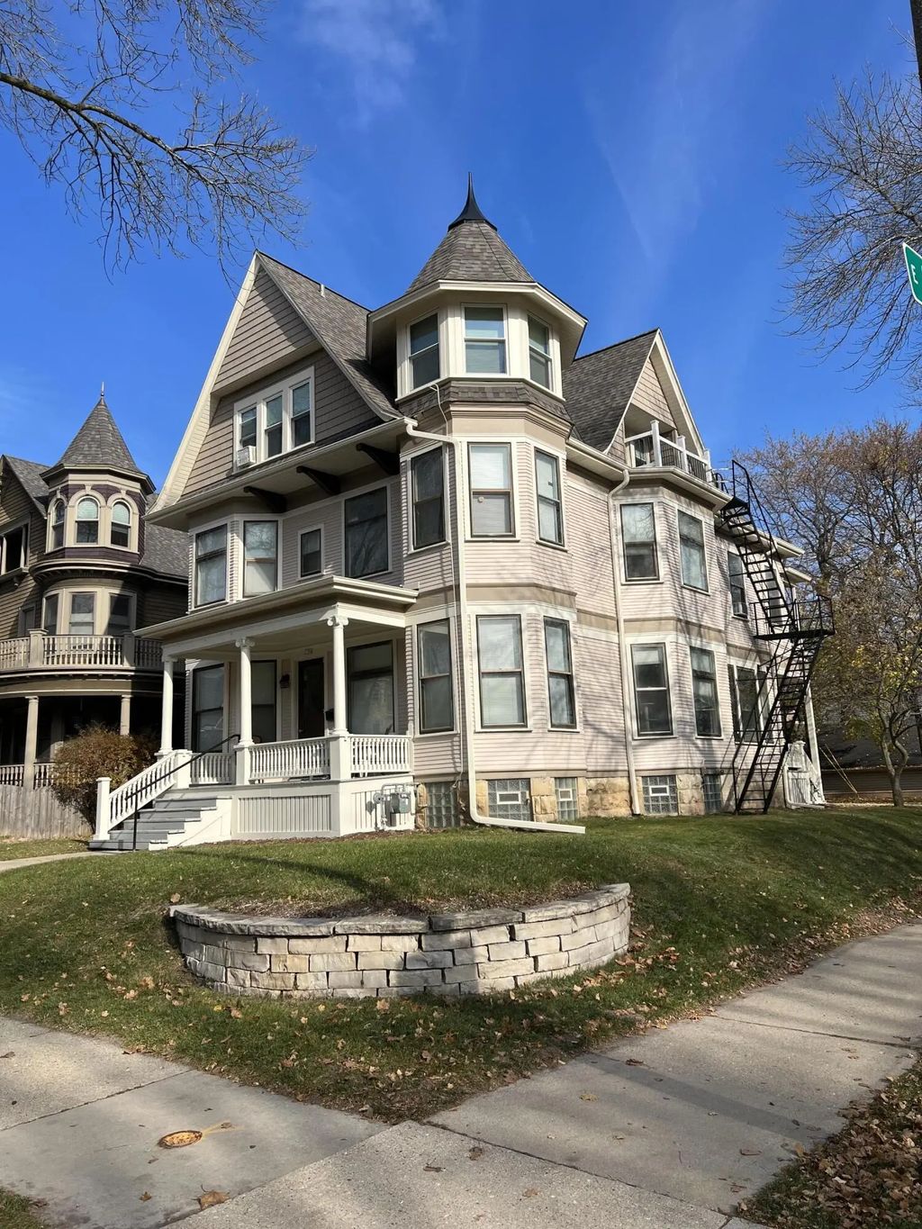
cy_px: 614
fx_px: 923
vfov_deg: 67.3
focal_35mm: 26
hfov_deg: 53.1
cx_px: 461
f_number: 1.5
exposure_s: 1/4630
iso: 50
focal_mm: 5.7
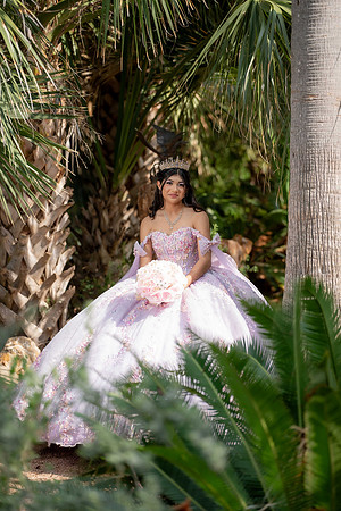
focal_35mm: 105
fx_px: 1492
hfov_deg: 13.0
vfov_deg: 19.5
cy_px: 256
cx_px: 170
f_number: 2.8
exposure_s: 1/1000
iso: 200
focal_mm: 105
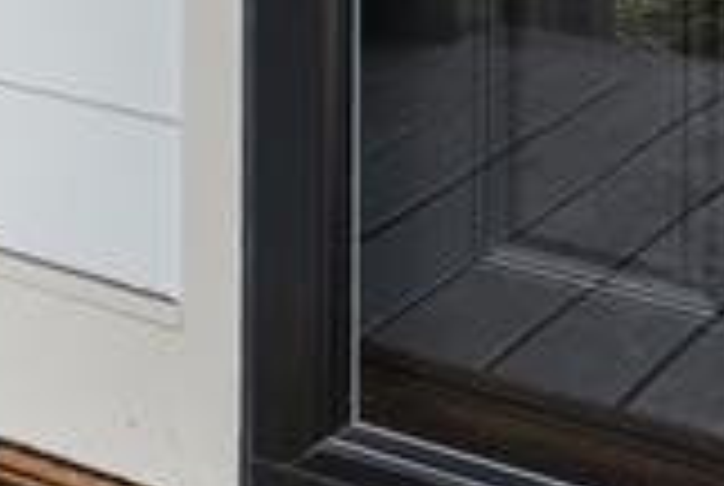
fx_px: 2559
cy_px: -675
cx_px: -787
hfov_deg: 13.5
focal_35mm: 127
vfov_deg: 9.6
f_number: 8
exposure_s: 1/80
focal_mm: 16
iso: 250
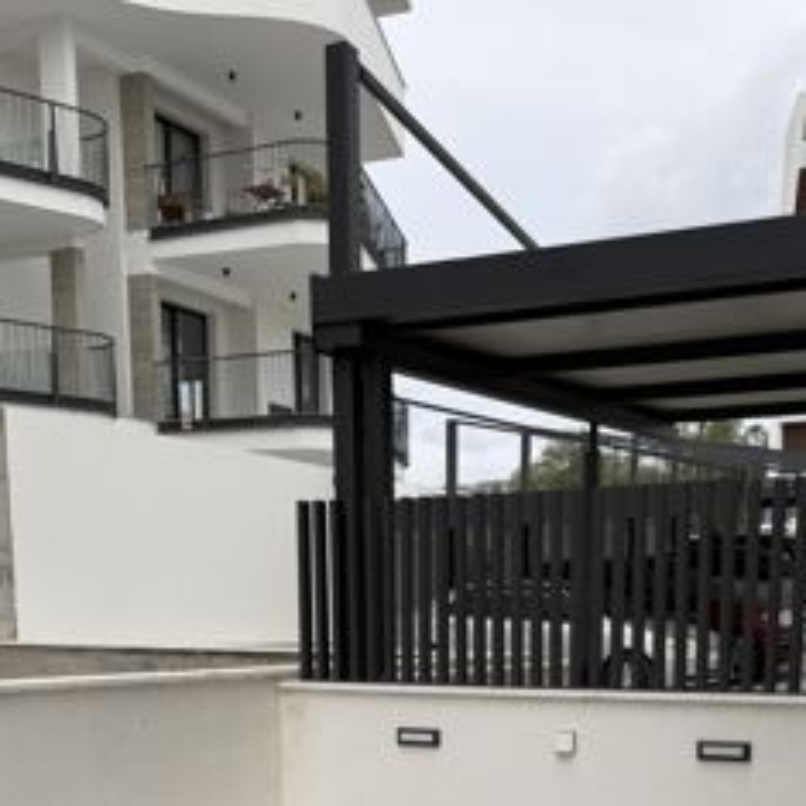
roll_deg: +0.1
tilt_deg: -7.1
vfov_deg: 32.6
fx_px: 1264
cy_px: 799
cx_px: 513
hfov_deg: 35.1
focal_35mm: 48
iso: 80
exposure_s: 1/2525
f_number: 1.78
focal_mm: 6.76
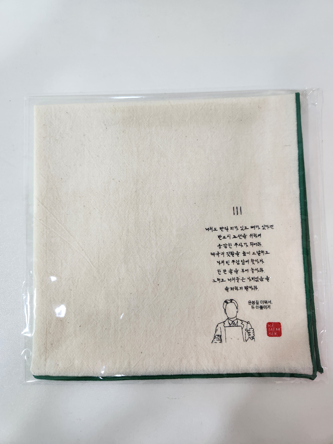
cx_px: 166
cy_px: 222
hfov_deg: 58.9
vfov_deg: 73.9
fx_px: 295
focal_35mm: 23
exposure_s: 1/120
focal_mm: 5.4
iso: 200
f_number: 1.8
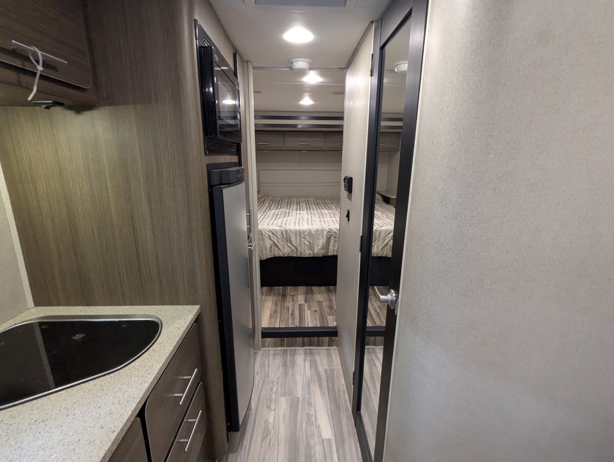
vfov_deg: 78.2
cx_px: 307
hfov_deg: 94.4
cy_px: 231
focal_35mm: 16
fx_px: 284
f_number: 2.2
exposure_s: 1/37.8
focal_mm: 2.35
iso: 497
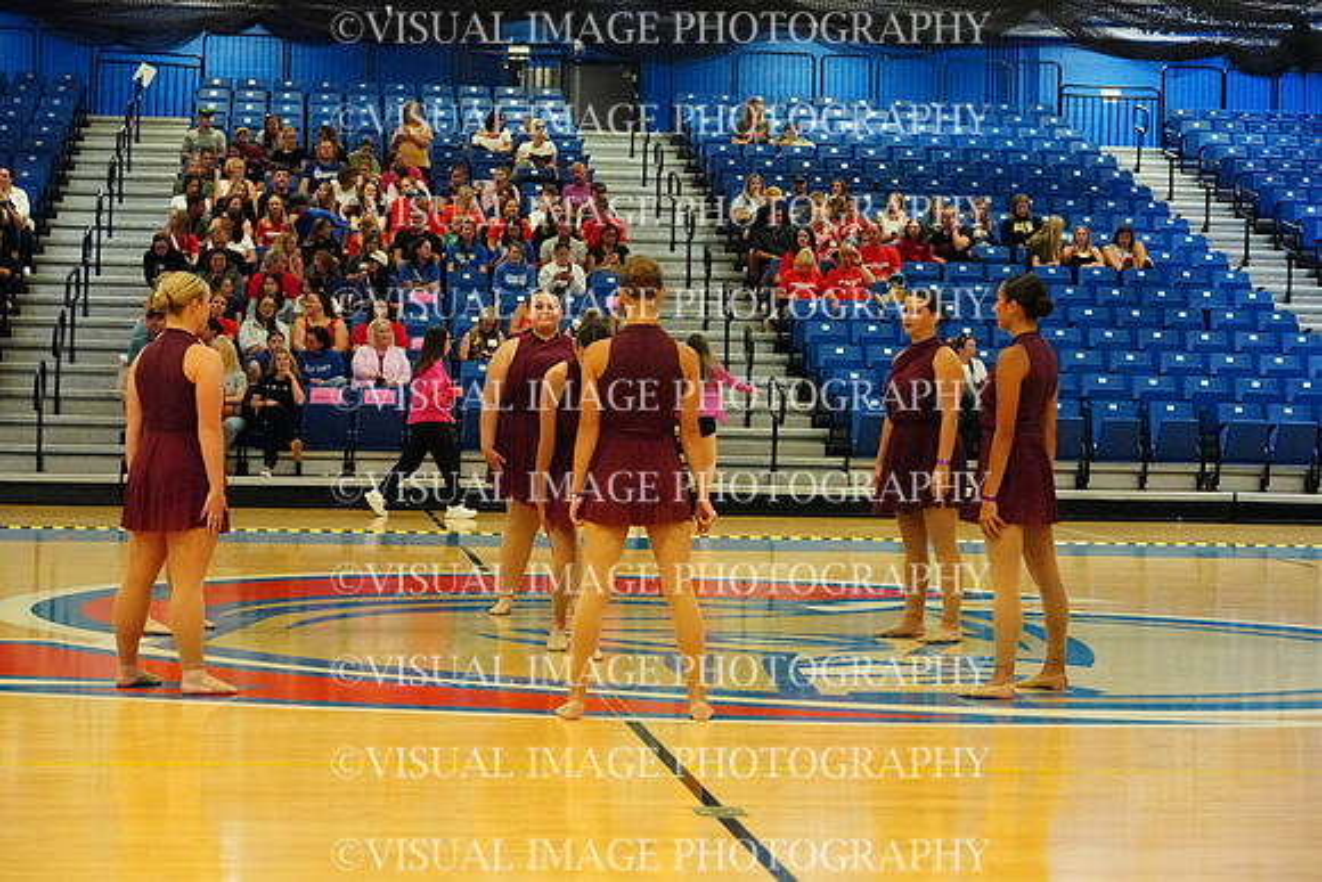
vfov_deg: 17.3
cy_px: 441
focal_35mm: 79
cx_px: 661
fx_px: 2902
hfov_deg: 25.7
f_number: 4
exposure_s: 1/1250
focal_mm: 79
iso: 25600
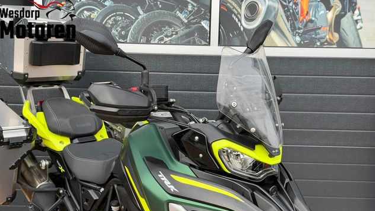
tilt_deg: -12.1
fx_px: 527
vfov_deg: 22.5
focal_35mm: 53
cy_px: 141
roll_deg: -1.3
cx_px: 190
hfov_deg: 39.2
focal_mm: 6.76
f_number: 1.78
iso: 64
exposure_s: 1/519
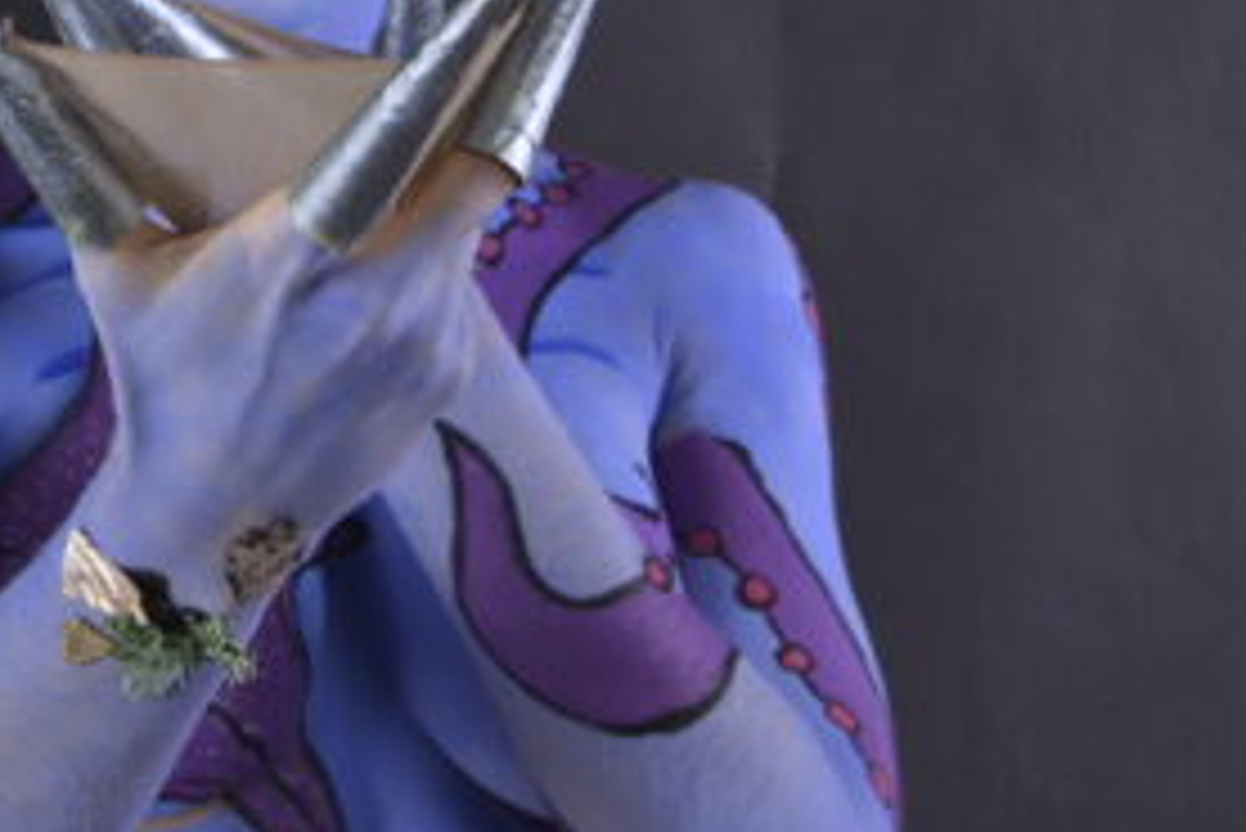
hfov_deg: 14.1
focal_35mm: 144
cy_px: -160
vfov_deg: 9.4
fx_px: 4986
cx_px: 135
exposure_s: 1/125
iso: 100
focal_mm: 52
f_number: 11
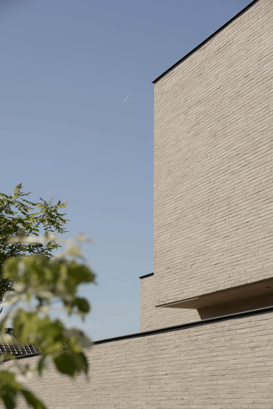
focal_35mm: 83
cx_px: 136
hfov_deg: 16.5
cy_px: 204
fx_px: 944
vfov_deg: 24.5
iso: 160
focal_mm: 55
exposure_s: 1/800
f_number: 5
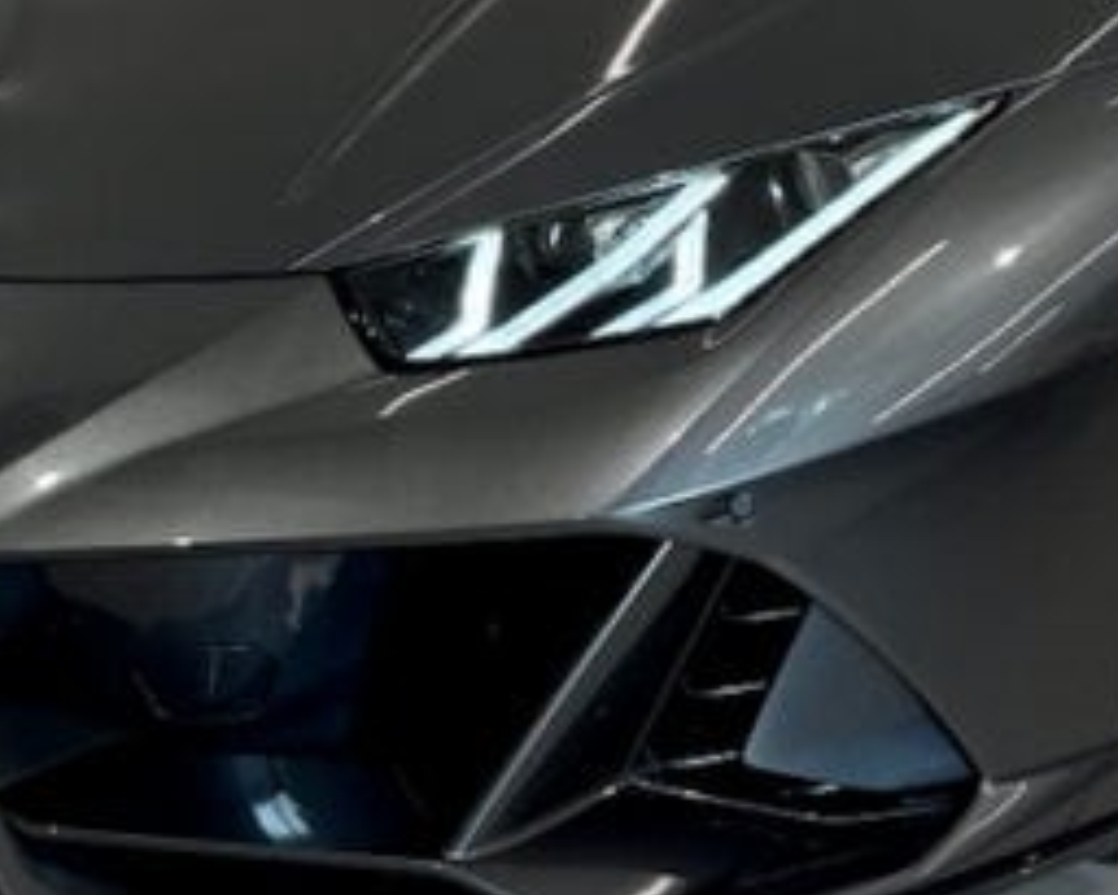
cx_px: 887
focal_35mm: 97
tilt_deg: -8.4
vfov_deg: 15.3
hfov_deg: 19.6
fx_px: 3211
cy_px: -168
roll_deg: -0.1
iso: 80
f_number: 1.78
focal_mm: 6.76
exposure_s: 1/84
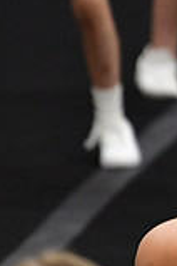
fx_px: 8053
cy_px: 34
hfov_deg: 1.3
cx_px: 451
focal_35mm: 1092
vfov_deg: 1.9
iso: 4000
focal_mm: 200
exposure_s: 1/800
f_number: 2.8
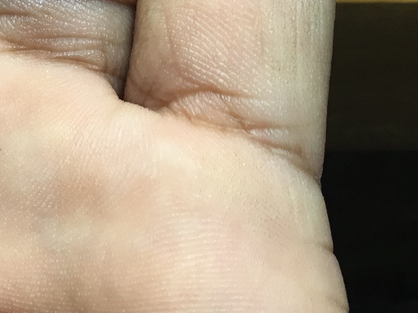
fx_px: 1328
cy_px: -129
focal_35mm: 110
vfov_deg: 12.9
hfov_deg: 17.4
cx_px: -18
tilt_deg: -50.2
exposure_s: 1/114
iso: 25
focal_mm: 3.3
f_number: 2.4
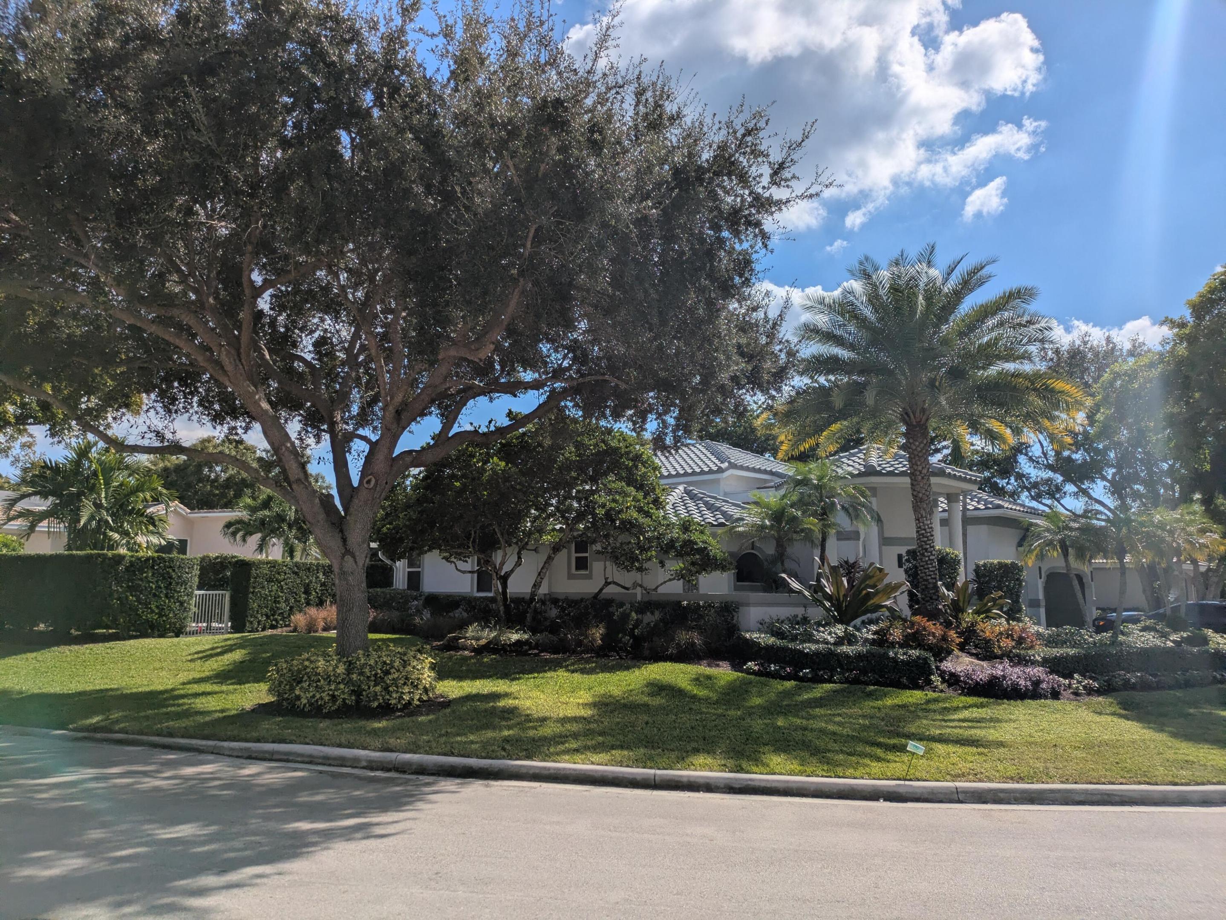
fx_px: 886
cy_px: 460
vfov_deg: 54.9
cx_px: 613
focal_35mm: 25
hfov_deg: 69.4
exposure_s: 1/7092
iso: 49
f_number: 1.89
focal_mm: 5.43
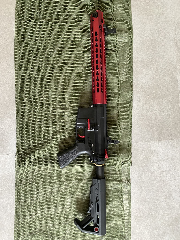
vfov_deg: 67.3
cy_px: 120
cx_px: 90
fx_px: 180
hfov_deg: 53.1
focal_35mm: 26
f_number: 1.8
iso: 125
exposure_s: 1/50
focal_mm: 4.25
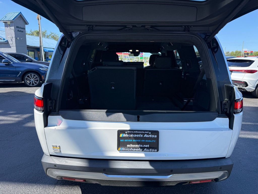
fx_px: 179
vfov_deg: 56.8
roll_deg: -2.4
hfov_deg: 71.6
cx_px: 129
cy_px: 97
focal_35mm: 24
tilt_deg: -8.4
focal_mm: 6.76
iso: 100
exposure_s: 1/1901
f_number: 1.78
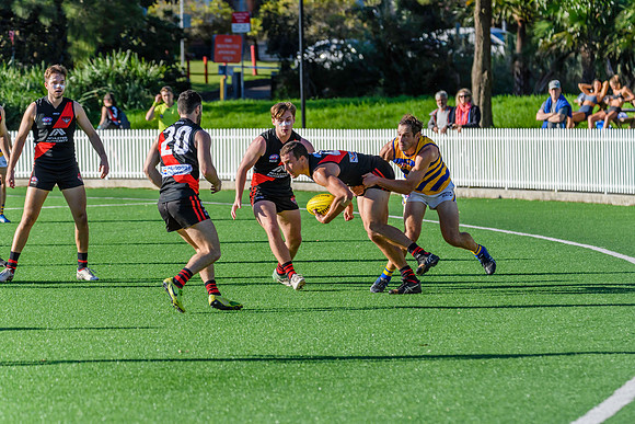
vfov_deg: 5.3
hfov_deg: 7.9
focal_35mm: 261
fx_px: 4608
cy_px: 212
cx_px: 321
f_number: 8
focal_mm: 240
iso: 800
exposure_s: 1/2000
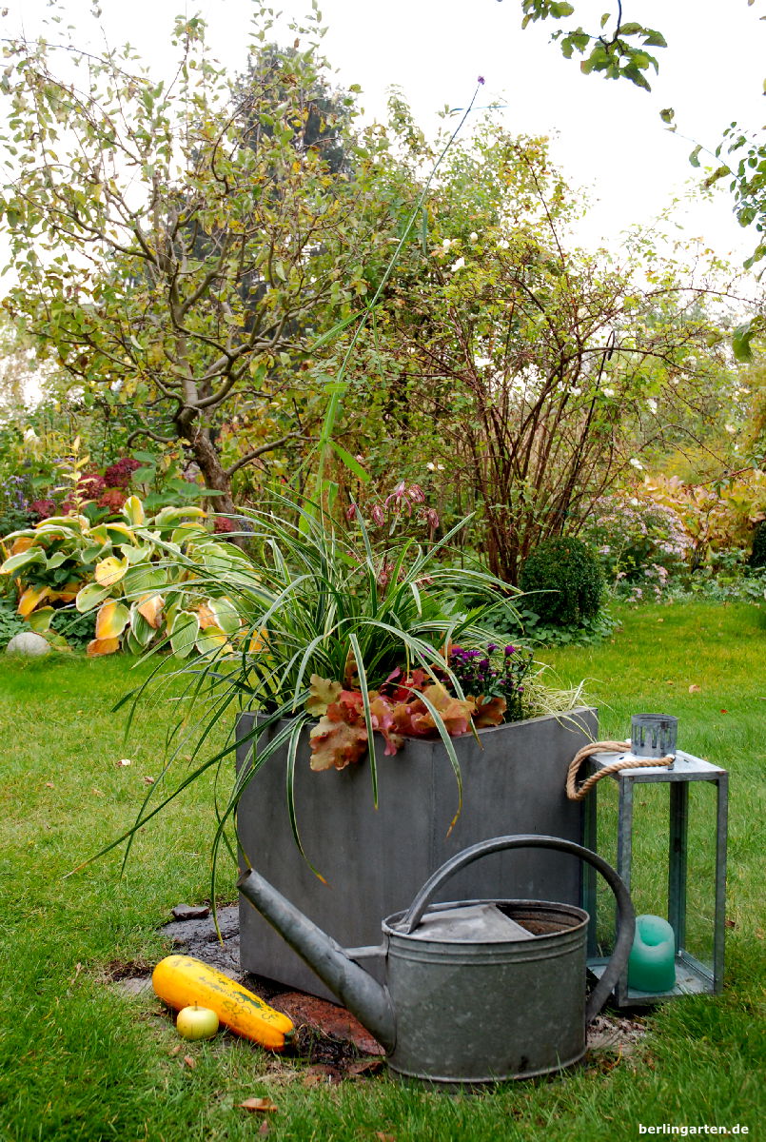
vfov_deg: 47.8
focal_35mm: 40
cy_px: 571
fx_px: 1287
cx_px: 383
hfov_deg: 33.1
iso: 400
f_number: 5.6
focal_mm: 27
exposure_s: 1/50
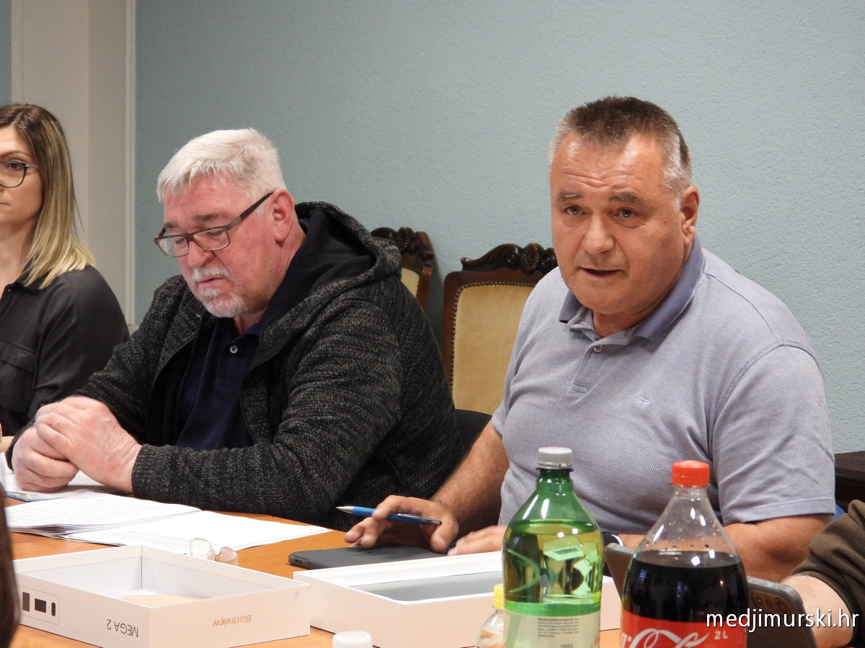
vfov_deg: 12.9
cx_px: 432
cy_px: 324
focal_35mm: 115
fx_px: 2874
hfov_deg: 17.1
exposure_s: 1/20
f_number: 4
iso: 400
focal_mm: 20.7
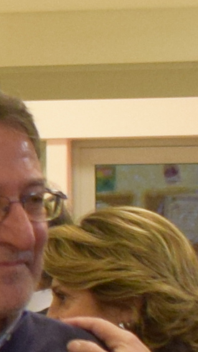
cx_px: -993
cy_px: 232
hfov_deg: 3.1
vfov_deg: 6.2
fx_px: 3271
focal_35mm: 351
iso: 900
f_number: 3.8
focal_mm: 21
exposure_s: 1/30
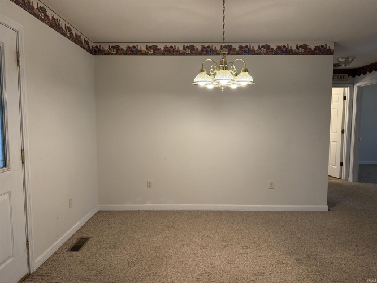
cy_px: 142
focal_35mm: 24
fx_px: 261
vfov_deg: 56.8
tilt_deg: -4.5
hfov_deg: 71.6
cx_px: 188
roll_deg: +0.0
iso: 200
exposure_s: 1/140
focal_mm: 6.76
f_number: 1.78
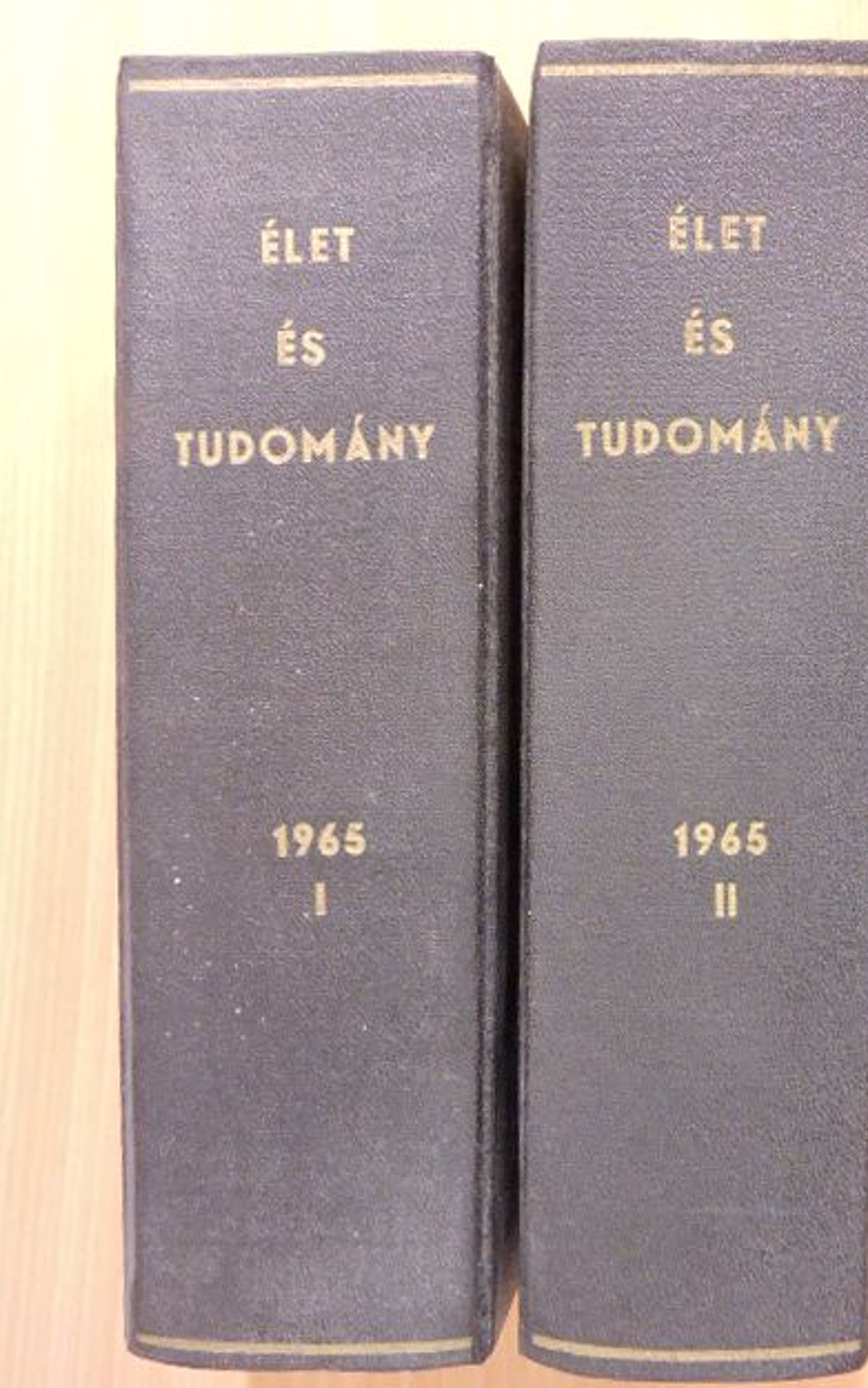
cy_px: 680
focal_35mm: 38
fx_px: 1437
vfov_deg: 51.5
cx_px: 506
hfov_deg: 33.5
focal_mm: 6.3
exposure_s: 1/30
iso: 1400
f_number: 3.8
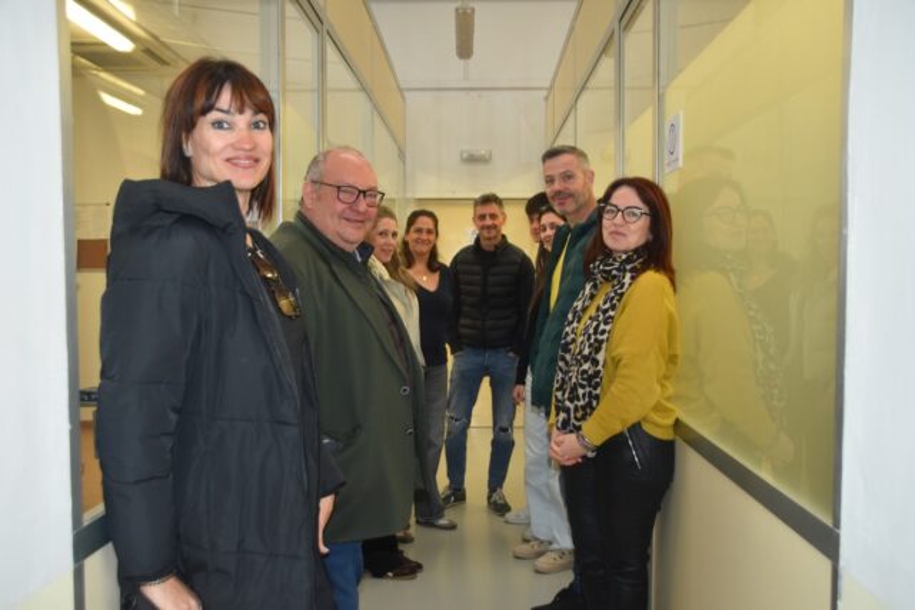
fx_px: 877
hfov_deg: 55.1
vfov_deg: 38.4
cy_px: 305
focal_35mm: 34
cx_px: 458
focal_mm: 23
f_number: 3.8
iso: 400
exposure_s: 1/80
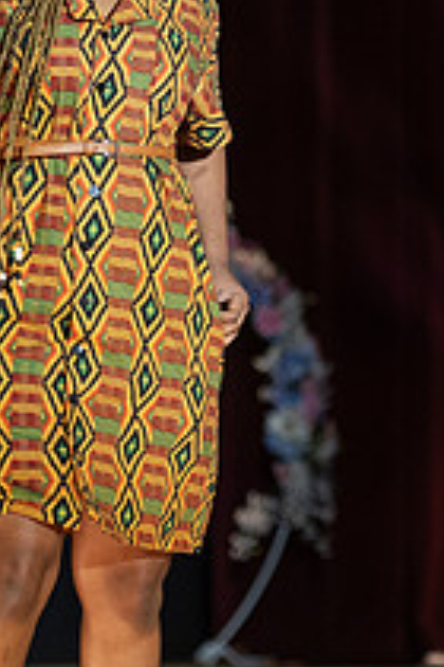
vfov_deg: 6.6
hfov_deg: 4.4
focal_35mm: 312
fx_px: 5772
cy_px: 370
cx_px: 184
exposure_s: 1/800
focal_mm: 90
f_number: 2.8
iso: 640
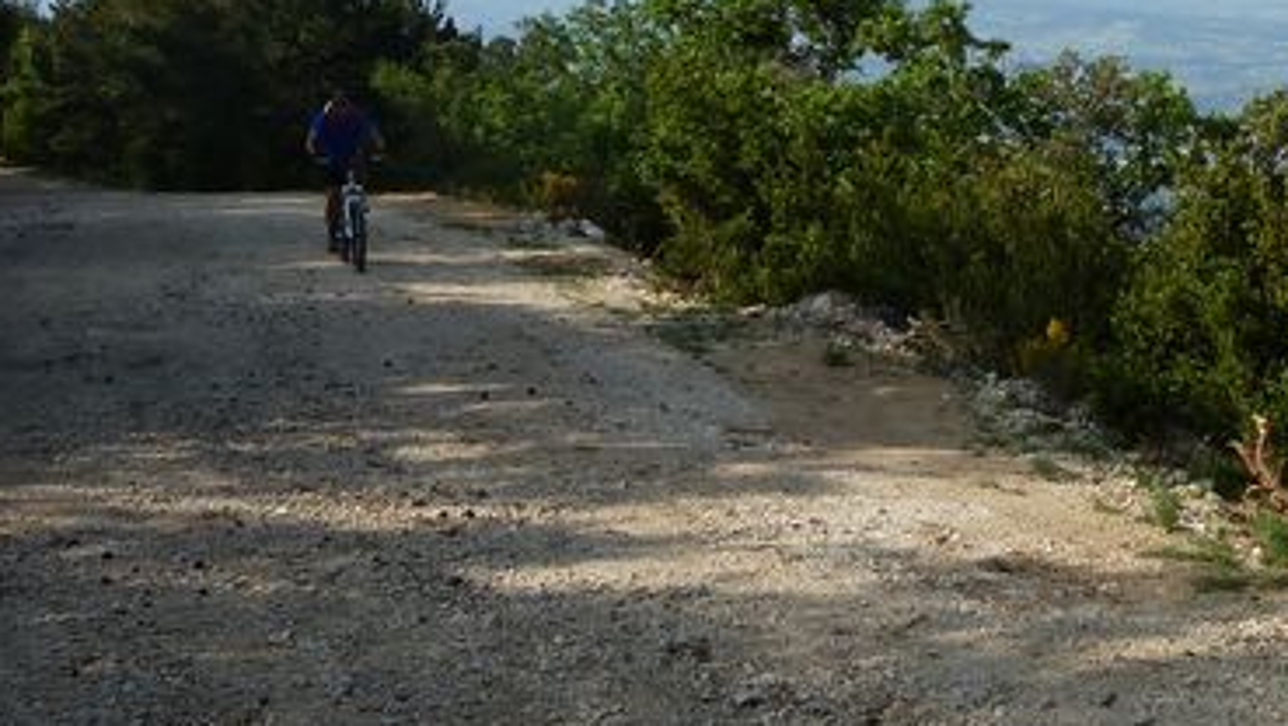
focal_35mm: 59
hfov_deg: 34.8
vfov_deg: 20.2
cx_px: 939
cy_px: 140
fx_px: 2016
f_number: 4.5
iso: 80
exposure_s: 1/500
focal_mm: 4.1
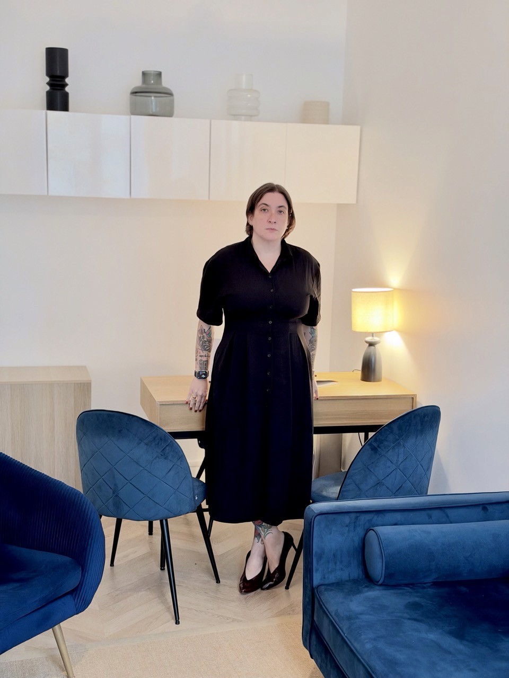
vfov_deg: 39.7
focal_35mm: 48
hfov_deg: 30.3
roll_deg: -1.9
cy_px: 339
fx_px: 941
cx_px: 254
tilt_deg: -8.3
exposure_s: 1/50
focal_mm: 6.93
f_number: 1.8
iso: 250
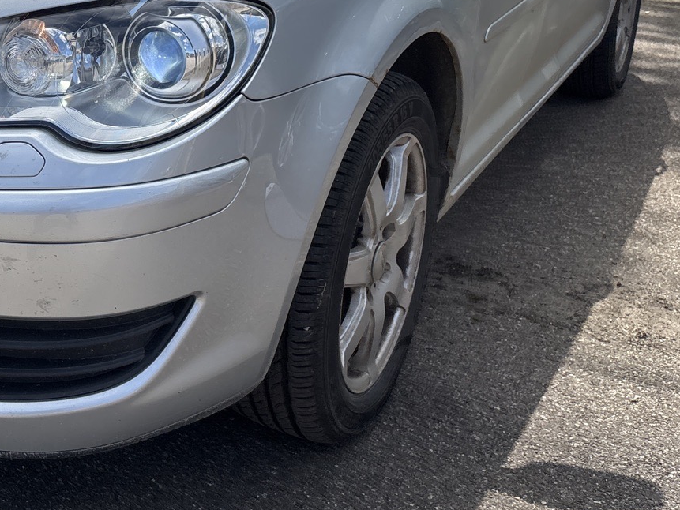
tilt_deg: -11.8
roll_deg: +0.3
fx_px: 1140
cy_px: 26
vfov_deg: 24.3
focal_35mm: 58
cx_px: 7
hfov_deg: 30.9
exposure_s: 1/4630
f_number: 1.6
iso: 50
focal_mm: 5.96
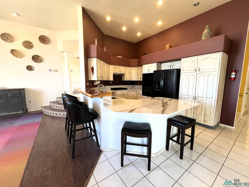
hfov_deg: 102.1
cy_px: 94
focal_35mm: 14
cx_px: 124
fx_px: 101
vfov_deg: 85.7
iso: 200
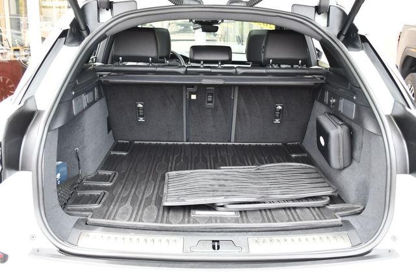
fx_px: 416
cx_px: 208
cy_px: 139
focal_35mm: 36
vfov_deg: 36.9
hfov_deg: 53.1
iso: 720
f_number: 3.5
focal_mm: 18
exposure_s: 1/250
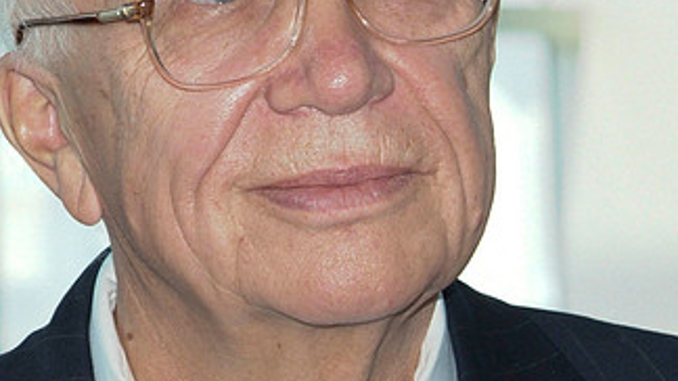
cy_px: 76
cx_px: 356
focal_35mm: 281
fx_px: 5050
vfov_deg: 4.3
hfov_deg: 7.7
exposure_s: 1/90
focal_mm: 100
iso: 1600
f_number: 11
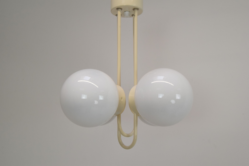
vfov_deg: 31.9
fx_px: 291
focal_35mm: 42
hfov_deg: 46.4
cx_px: 124
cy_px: 83
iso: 1600
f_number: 16
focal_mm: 28
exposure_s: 1/100
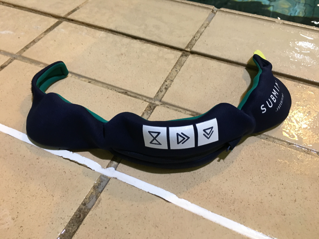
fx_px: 267
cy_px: 120
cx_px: 160
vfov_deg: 48.2
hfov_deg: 61.7
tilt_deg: -47.1
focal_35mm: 29
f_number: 2.2
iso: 160
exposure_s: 1/33
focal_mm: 4.15
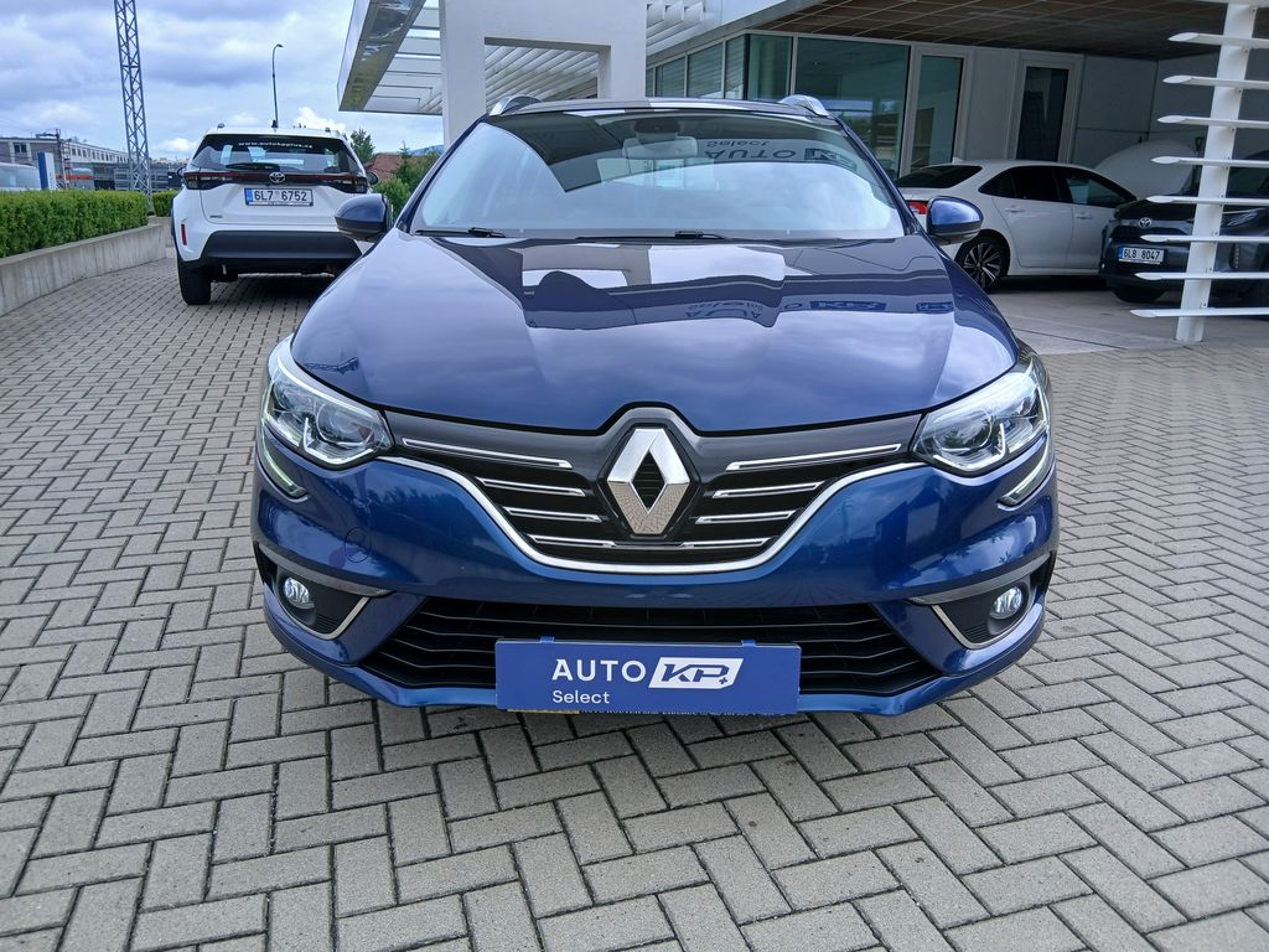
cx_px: 634
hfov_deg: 67.3
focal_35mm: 26
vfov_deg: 53.1
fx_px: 953
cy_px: 476
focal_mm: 3.98
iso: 20
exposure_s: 1/292
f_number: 1.8
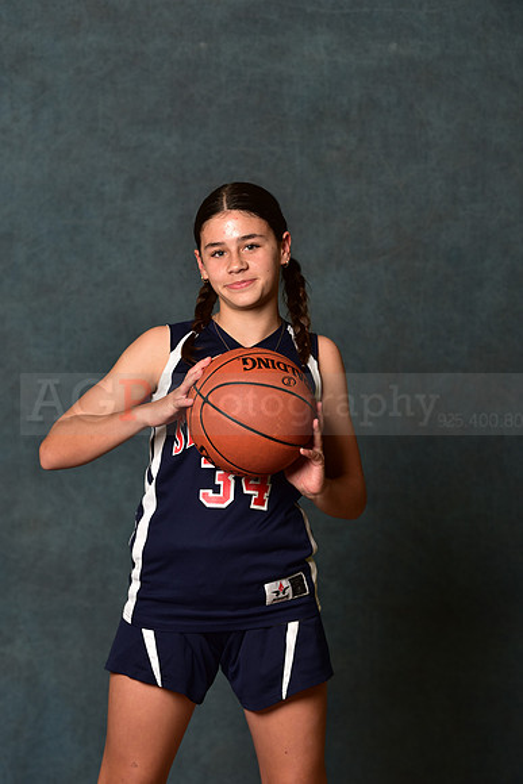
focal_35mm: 116
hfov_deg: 11.8
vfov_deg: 17.6
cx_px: 262
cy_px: 392
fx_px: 2526
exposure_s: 1/200
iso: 200
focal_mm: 116
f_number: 4.5
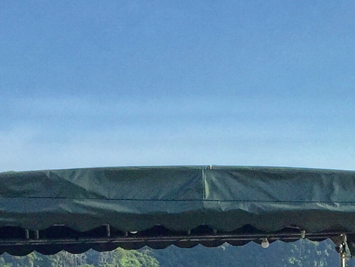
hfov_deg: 16.1
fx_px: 1241
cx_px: 311
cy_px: 500
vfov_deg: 11.3
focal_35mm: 121
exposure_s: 1/1799
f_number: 2.2
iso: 32
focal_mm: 4.15
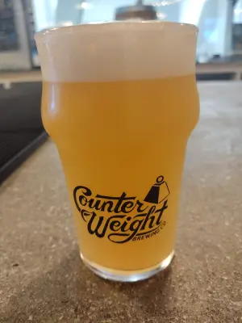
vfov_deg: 65.3
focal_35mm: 27
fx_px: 252
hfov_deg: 51.4
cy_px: 162
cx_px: 121
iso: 222
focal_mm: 4.71
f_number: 1.7
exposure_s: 1/40
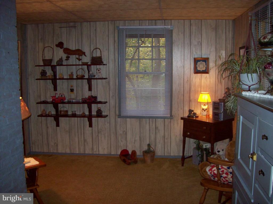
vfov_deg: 39.6
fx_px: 284
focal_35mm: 36
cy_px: 102
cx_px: 136
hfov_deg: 51.4
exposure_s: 1/32
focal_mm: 6
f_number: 2.7
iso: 80
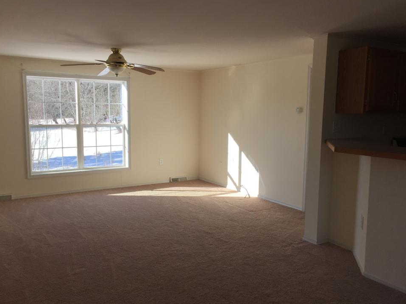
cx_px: 197
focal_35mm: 31
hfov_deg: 58.4
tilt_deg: -6.9
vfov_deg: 45.4
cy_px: 158
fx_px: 363
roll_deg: +0.5
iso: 32
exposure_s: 1/380
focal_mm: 4.15
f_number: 2.2
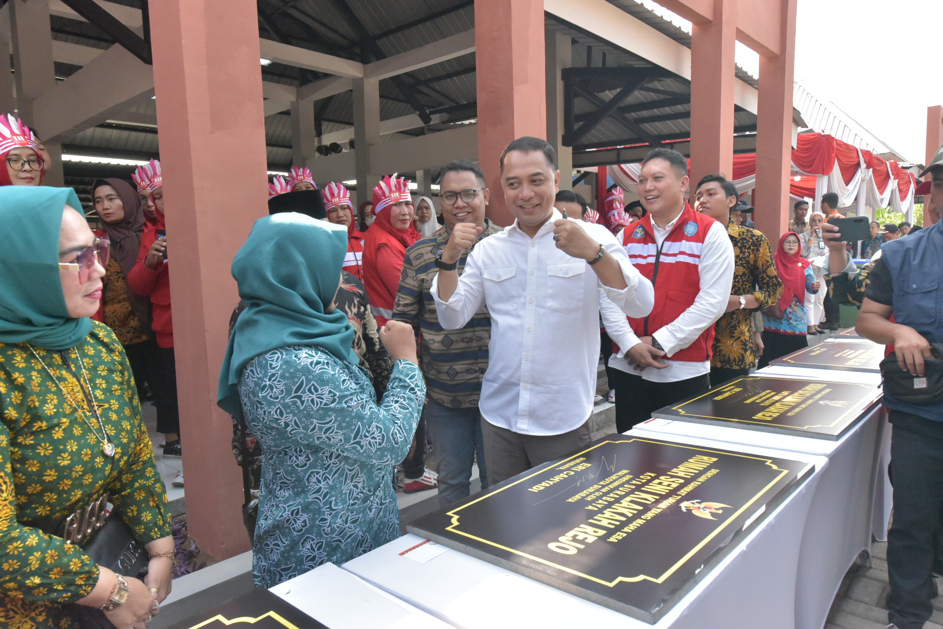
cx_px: 472
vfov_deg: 53.2
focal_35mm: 24
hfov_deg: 73.7
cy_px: 314
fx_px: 629
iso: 5600
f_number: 7.1
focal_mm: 24
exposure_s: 1/4000
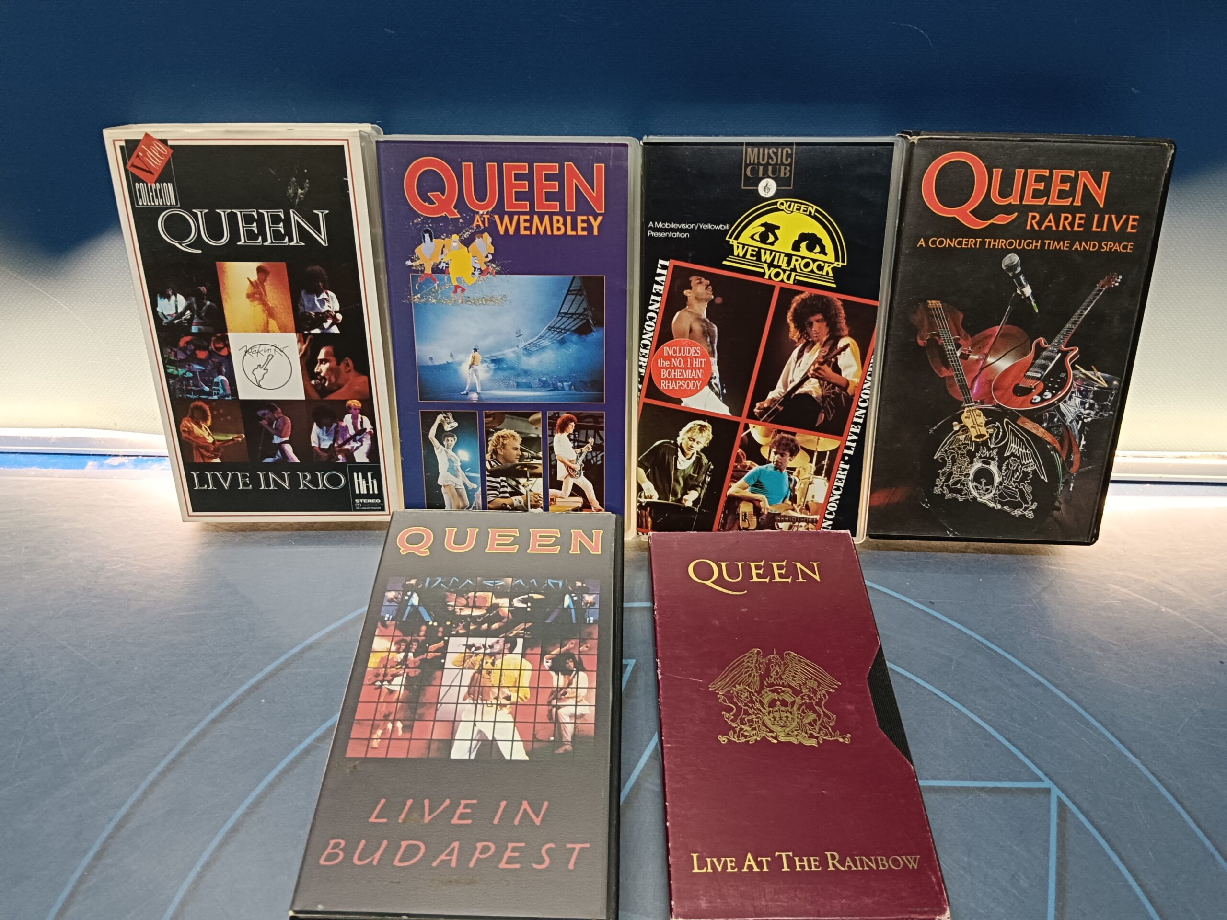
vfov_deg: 53.1
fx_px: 922
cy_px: 460
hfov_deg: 67.3
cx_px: 614
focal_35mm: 26
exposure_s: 1/50
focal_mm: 3.96
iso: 608
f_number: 1.8
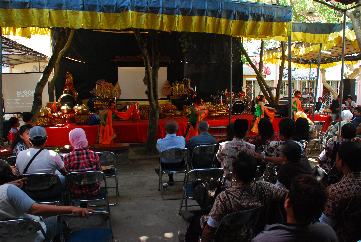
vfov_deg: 43.7
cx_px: 180
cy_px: 121
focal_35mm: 30
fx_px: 301
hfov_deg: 61.9
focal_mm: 20
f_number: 4.8
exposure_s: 1/60
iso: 800
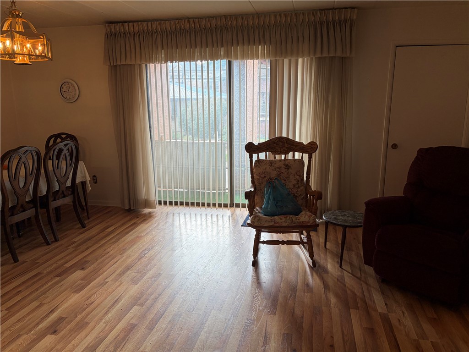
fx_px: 352
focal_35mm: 26
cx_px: 234
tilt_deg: -10.1
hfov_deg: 67.3
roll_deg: +0.9
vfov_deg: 53.1
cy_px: 176
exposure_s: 1/120
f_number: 1.6
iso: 100
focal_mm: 5.96
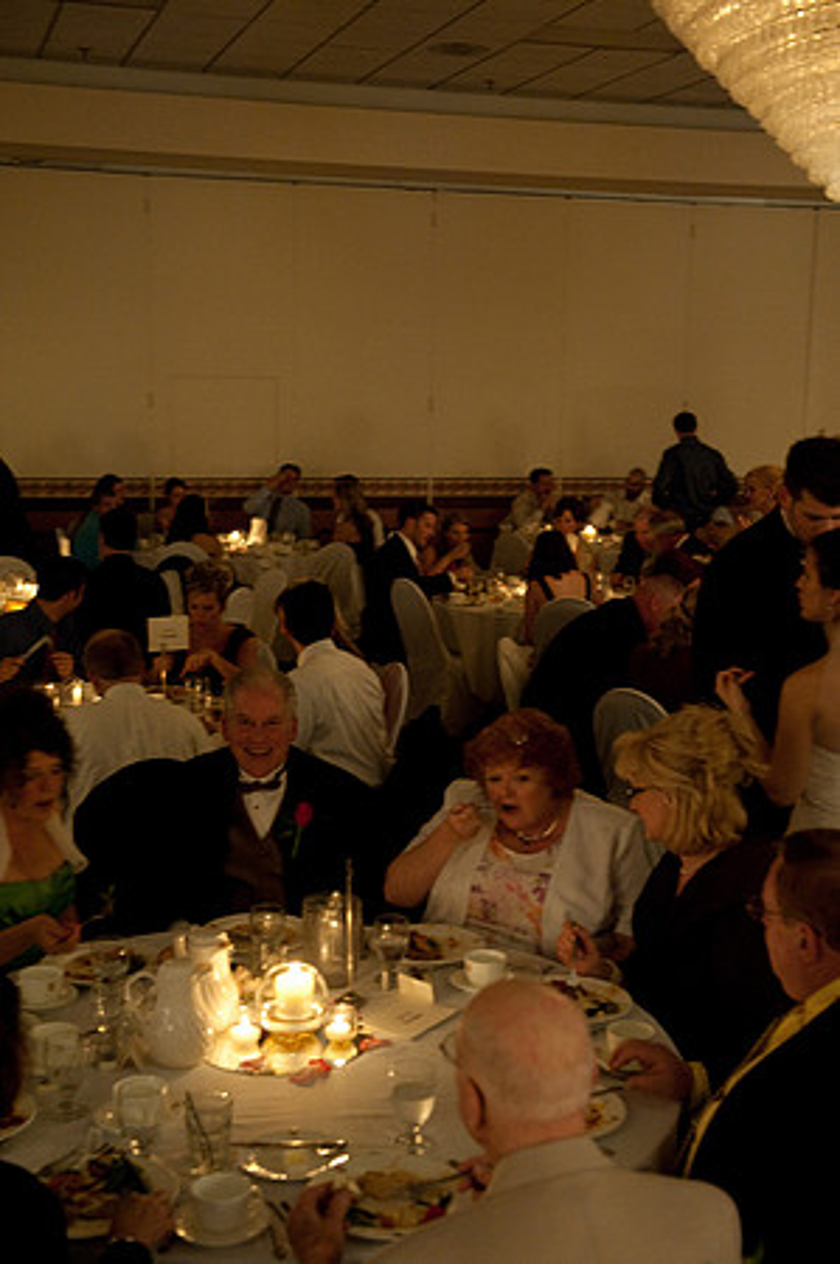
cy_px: 632
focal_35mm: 48
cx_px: 420
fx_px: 1684
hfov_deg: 28.0
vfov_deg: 41.2
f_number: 4
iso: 3200
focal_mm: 48
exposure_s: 1/40
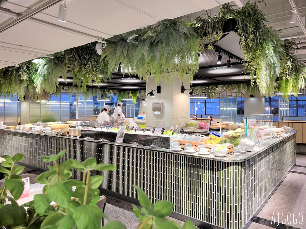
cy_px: 114
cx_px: 153
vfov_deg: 53.1
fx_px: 230
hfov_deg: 67.3
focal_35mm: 26
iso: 200
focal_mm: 5.4
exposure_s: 1/40
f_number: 1.8
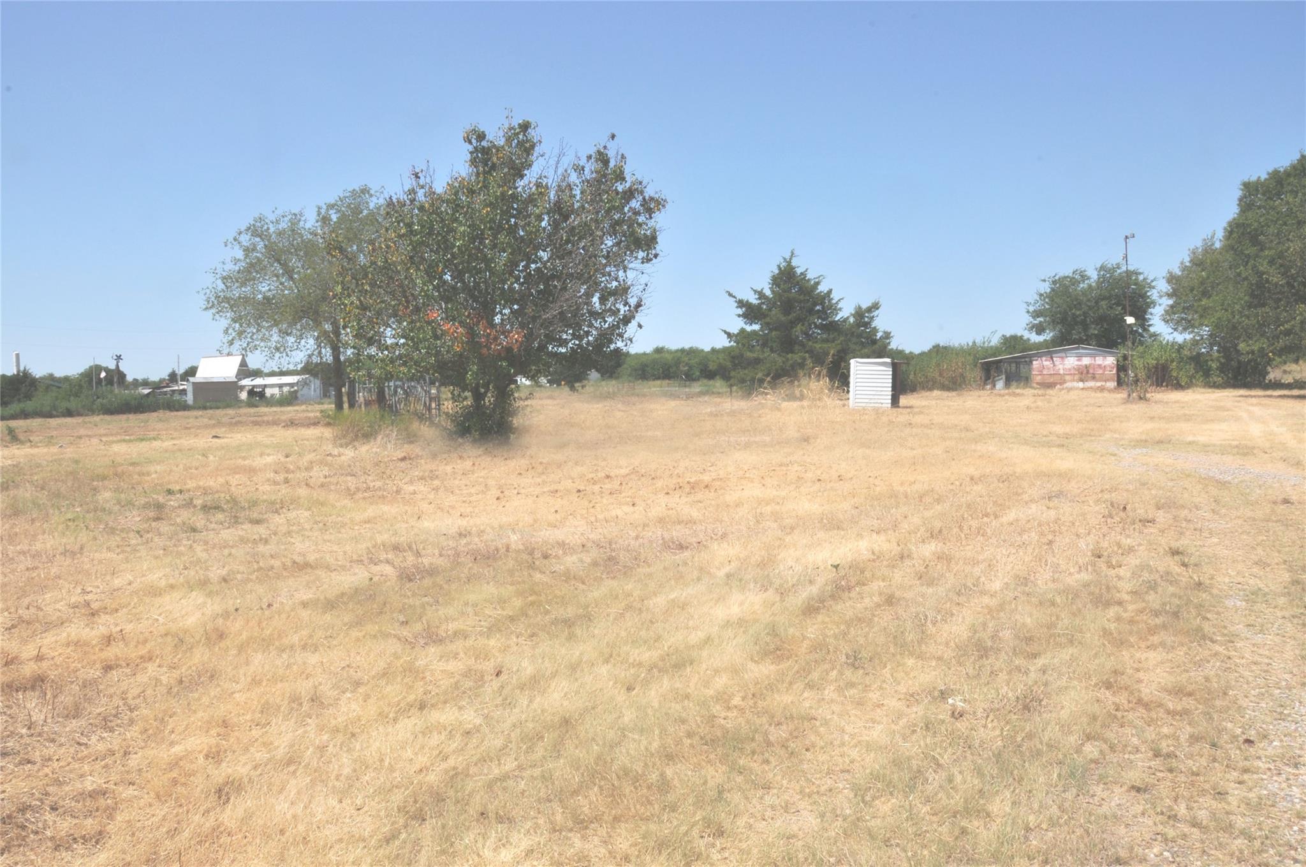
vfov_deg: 47.8
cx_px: 653
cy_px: 434
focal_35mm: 27
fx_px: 978
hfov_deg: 67.4
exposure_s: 1/125
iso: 200
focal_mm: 18
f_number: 22
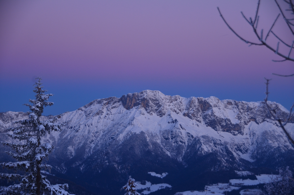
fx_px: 758
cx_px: 147
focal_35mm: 93
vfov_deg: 14.6
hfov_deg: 22.0
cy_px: 98
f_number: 4.8
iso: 400
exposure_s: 1/80
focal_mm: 62
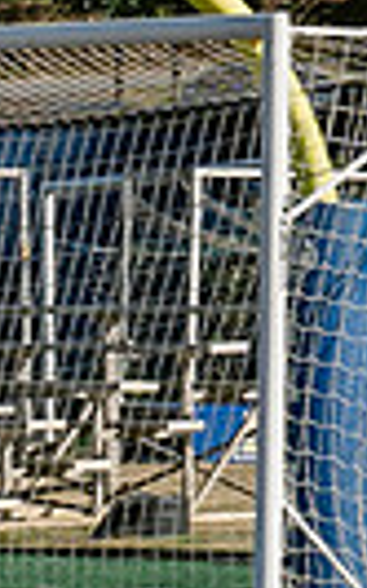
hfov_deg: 1.9
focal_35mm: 700
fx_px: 11214
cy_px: 656
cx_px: -913
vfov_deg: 3.0
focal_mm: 70
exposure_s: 1/3200
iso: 640
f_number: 5.6
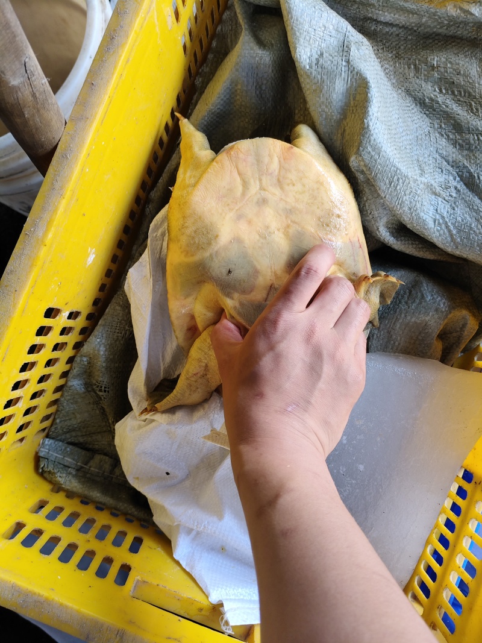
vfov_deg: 67.3
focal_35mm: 26
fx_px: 483
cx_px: 241
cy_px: 322
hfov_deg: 53.1
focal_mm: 4.84
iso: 221
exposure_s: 1/50.1
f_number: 1.79
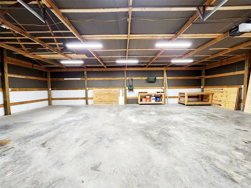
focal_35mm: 13
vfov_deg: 89.9
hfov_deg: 106.2
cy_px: 94
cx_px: 126
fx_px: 94
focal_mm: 2.2
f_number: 2.2
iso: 400
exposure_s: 1/60.2
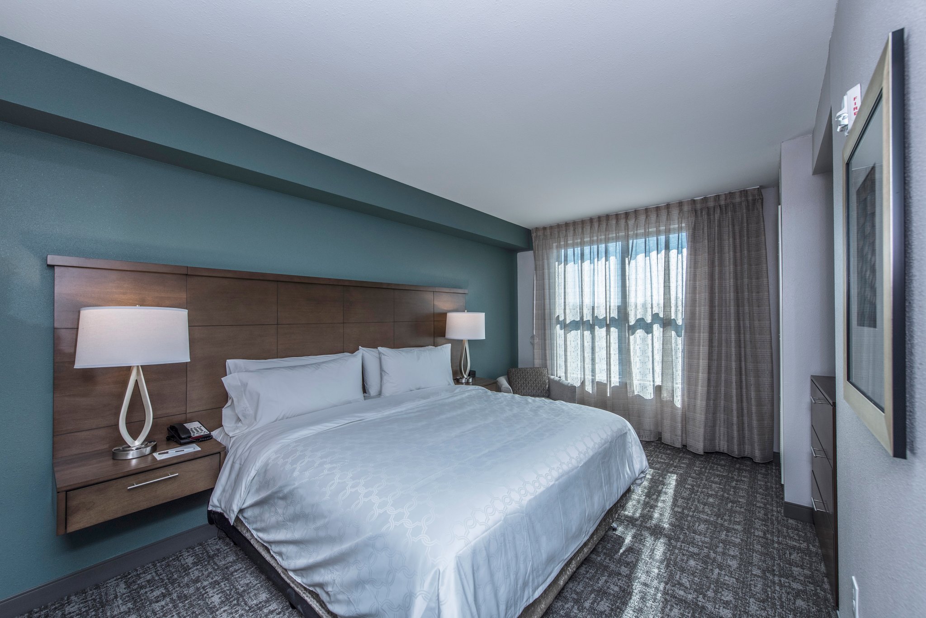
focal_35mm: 14
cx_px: 463
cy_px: 309
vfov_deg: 81.3
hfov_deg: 104.2
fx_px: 360
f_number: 5.6
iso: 200
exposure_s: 1/200
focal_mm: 14
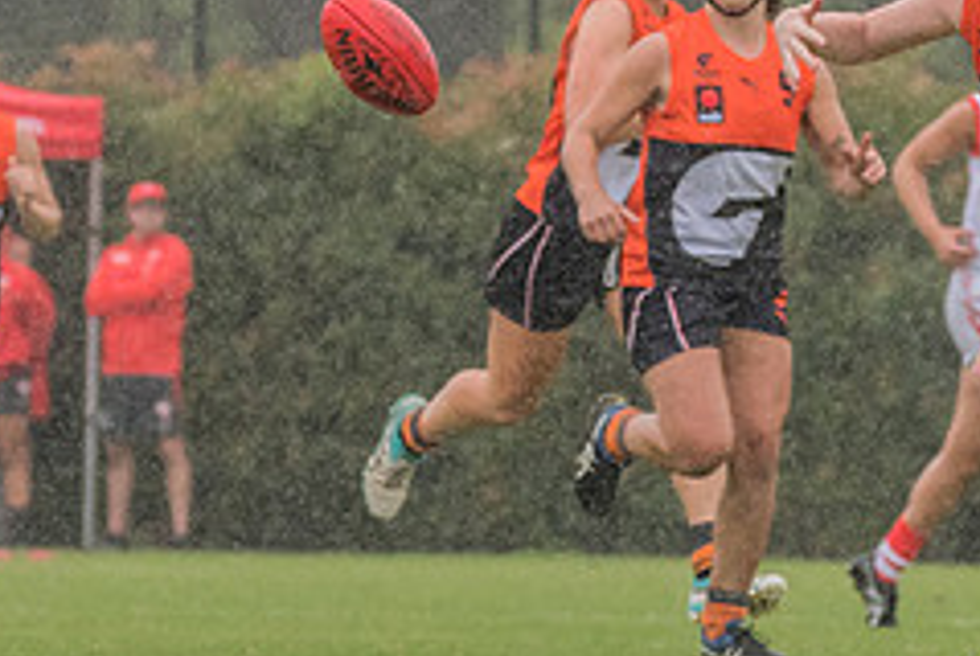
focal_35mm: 1218
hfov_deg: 1.7
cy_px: -128
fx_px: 33197
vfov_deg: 1.1
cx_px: 829
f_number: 6.3
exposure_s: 1/2000
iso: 800
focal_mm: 220
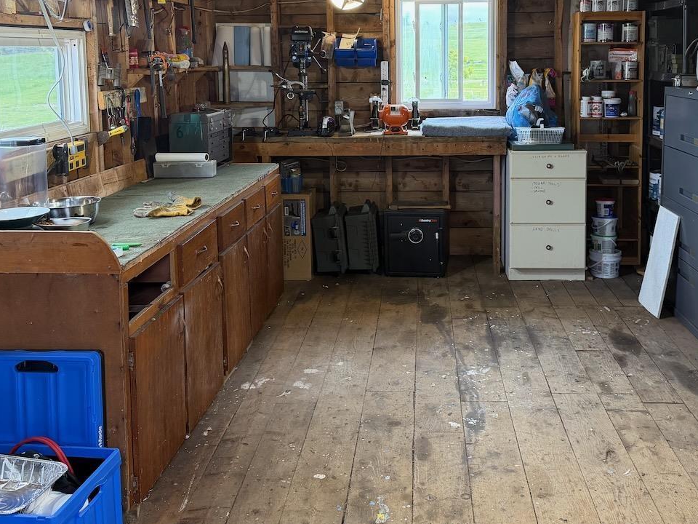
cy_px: 144
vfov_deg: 35.3
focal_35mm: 40
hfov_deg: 46.6
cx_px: 416
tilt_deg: -6.5
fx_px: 807
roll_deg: +0.9
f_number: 1.78
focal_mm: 6.76
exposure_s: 1/150
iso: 200
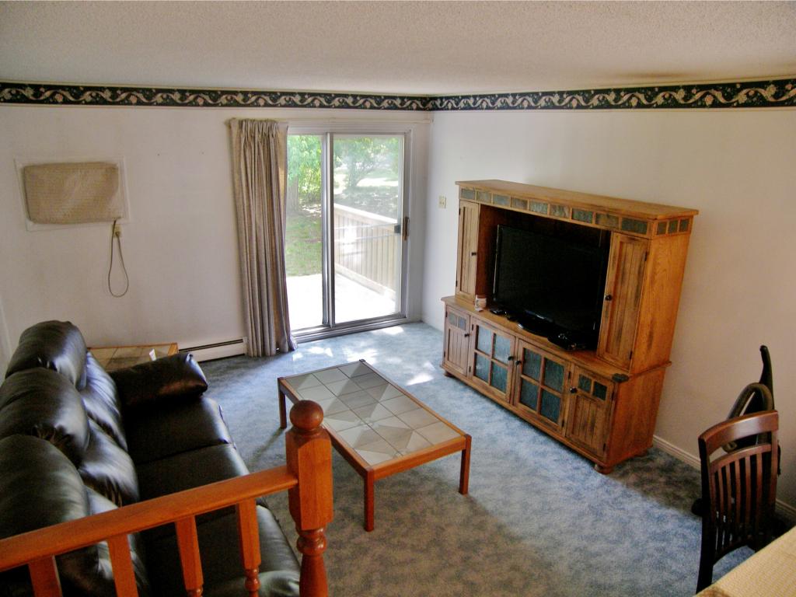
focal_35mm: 24
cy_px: 298
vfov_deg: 56.8
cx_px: 398
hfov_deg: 71.6
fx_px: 552
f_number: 2.8
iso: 80
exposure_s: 1/30
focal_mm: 5
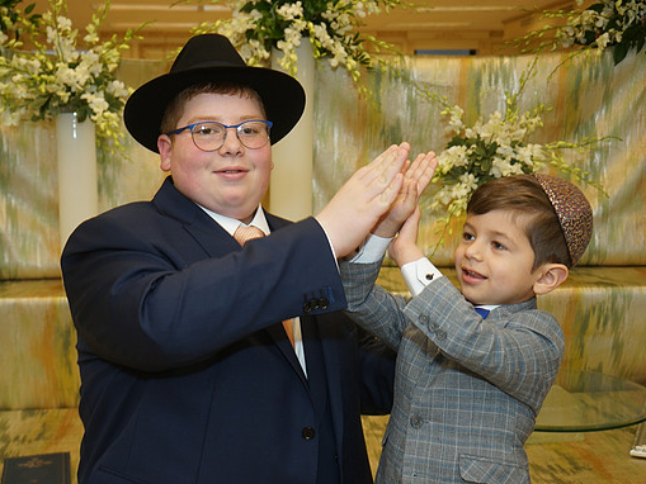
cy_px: 244
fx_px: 859
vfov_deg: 31.5
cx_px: 303
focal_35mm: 46
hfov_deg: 41.2
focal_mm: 42
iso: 400
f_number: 5.6
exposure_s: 1/100
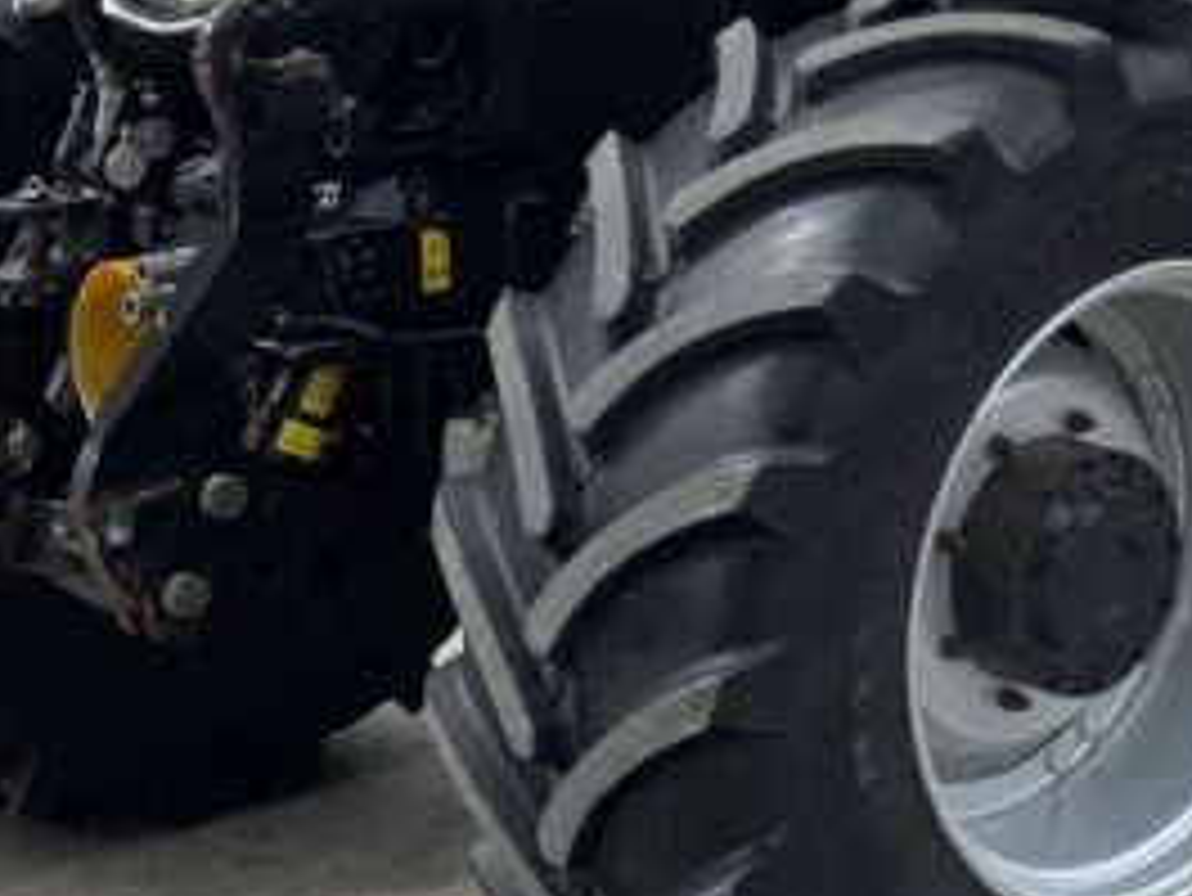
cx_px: 1255
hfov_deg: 17.1
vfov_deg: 13.0
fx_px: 3858
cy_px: -122
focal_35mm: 112
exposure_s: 1/1730
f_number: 1.8
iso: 16
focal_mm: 3
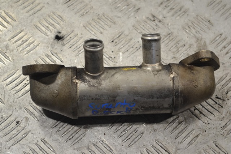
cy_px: 77
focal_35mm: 82
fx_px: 529
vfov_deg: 16.5
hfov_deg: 24.6
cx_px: 116
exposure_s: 1/80
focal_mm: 55
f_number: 5.6
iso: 400
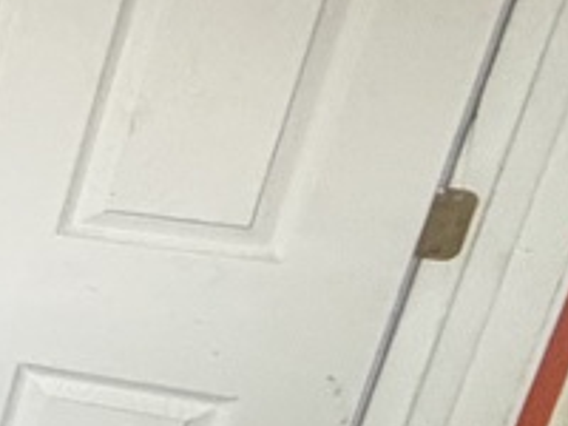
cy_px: 295
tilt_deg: -17.7
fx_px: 1657
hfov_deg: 10.0
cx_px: -1352
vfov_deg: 14.6
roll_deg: -0.6
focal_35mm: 101
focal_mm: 2.22
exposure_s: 1/61
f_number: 2.2
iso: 320
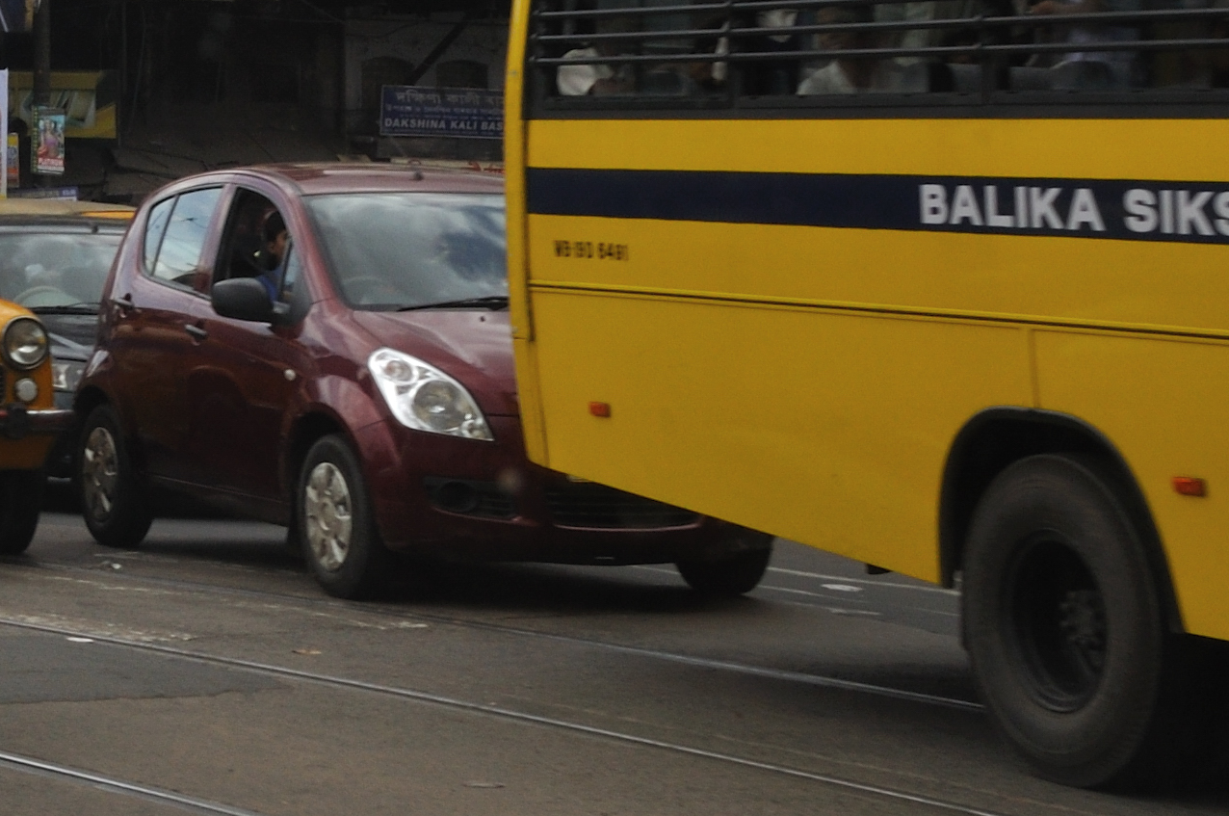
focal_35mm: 121
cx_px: -645
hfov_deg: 15.5
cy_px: -403
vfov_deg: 10.9
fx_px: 4125
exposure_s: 1/160
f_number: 13
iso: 200
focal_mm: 24
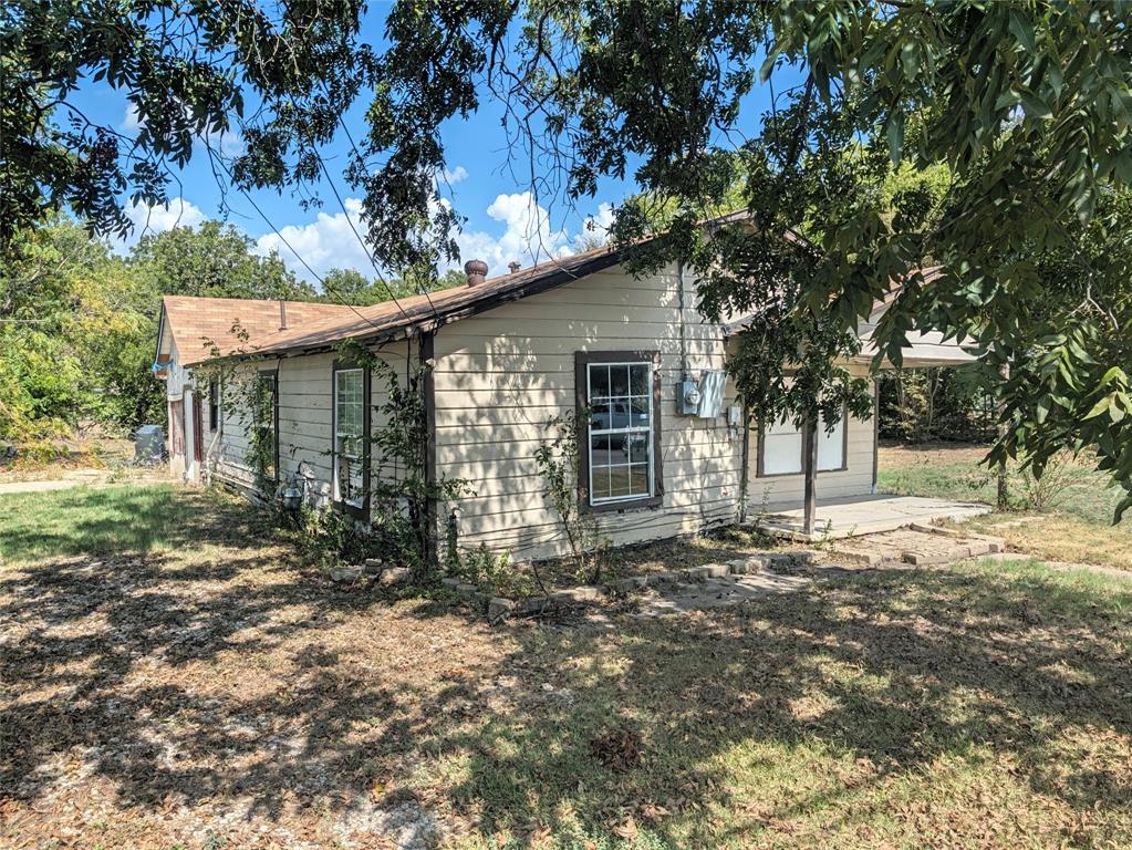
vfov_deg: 56.8
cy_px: 425
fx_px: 785
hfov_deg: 71.6
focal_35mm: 24
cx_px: 566
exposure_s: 1/1049
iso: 21
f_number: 1.68
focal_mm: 6.9
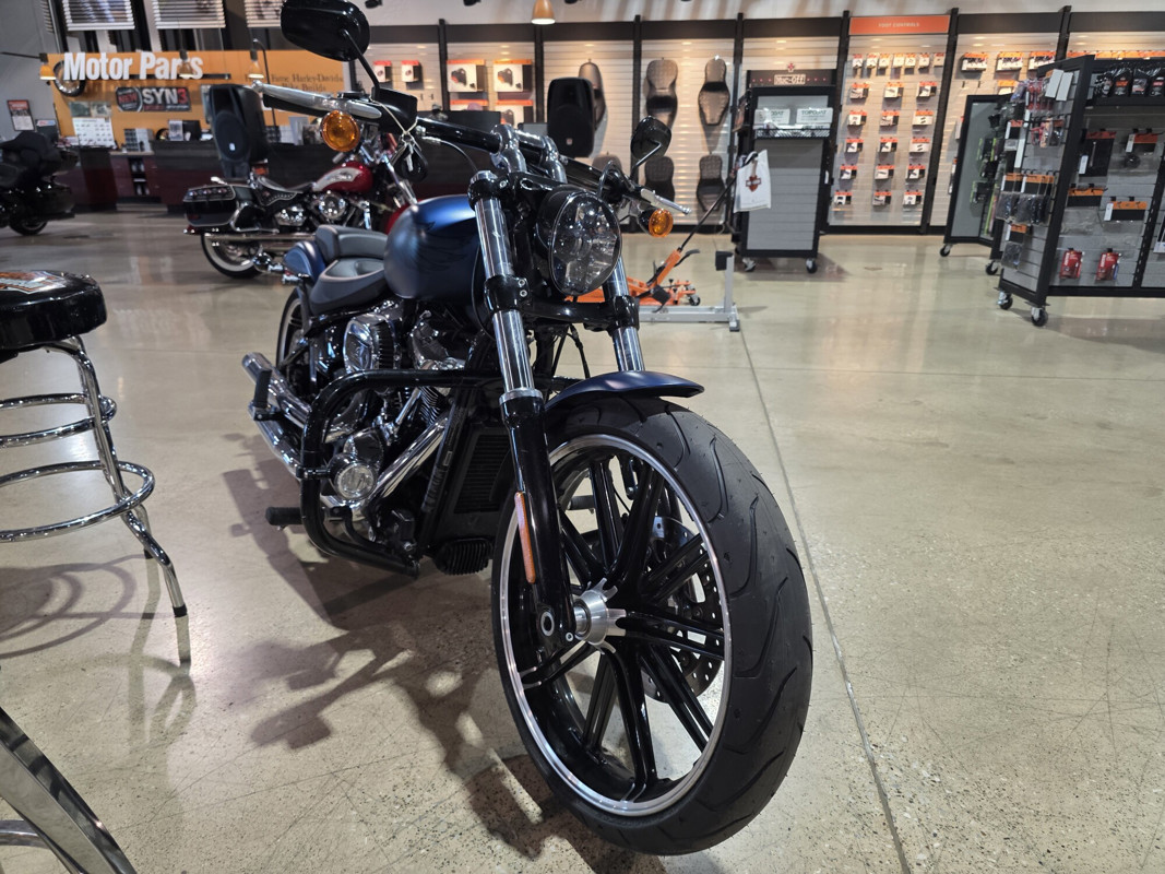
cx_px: 582
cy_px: 437
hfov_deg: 73.9
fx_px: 774
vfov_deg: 58.9
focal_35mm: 23
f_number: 1.7
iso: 320
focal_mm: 6.3
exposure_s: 1/120
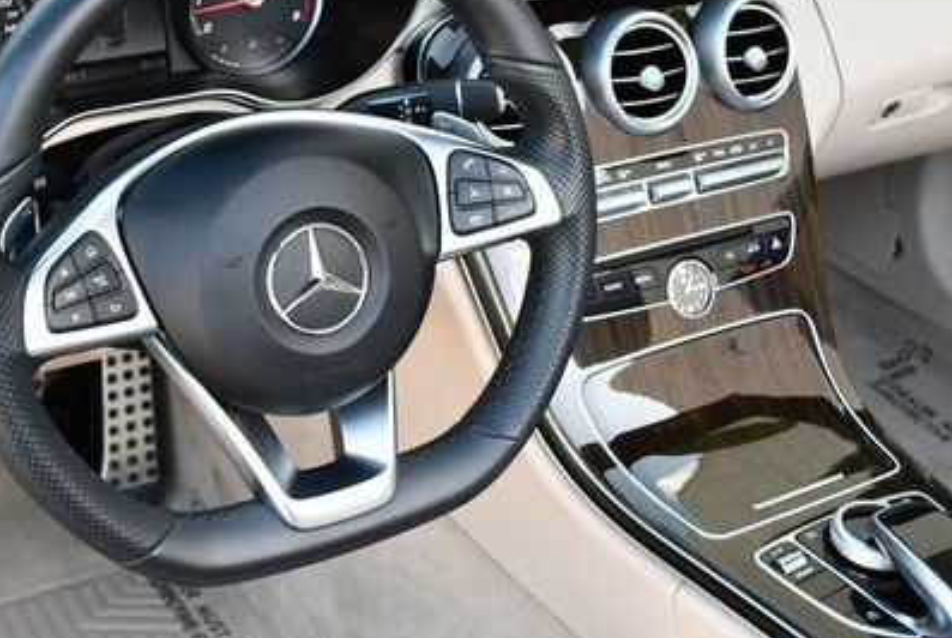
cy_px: 228
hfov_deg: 34.2
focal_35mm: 58
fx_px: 1536
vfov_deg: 23.4
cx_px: 338
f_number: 3.5
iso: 500
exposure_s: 1/250
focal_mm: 18
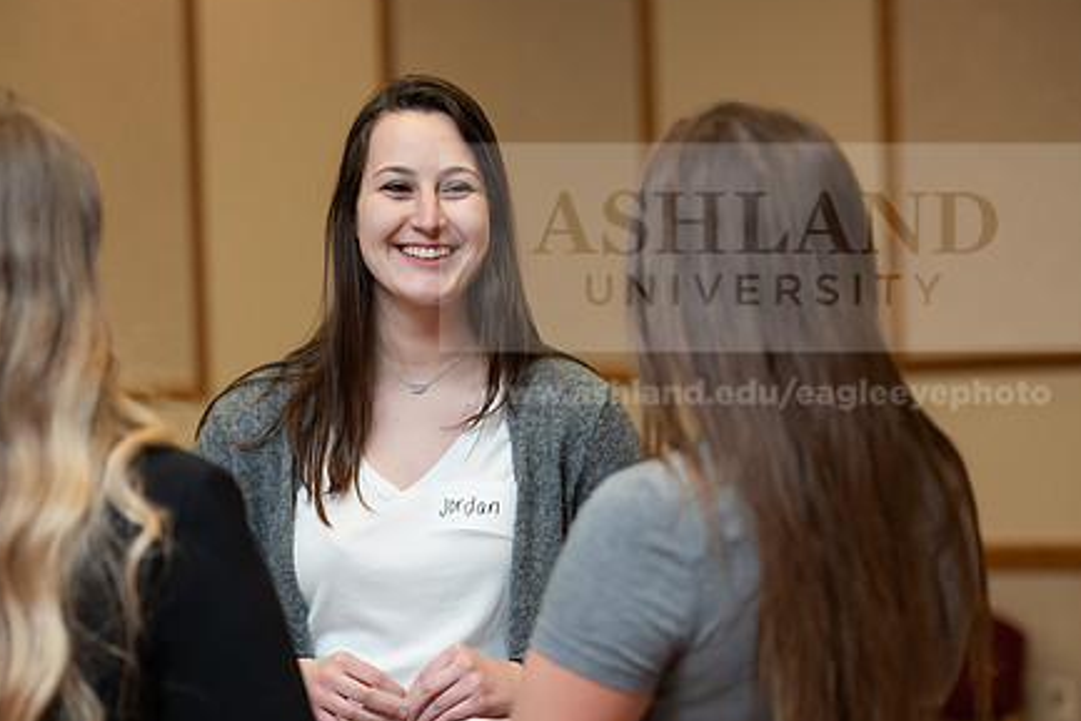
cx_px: 364
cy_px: 445
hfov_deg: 15.3
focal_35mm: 134
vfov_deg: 10.2
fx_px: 4025
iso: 1250
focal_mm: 100
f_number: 3.5
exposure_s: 1/200
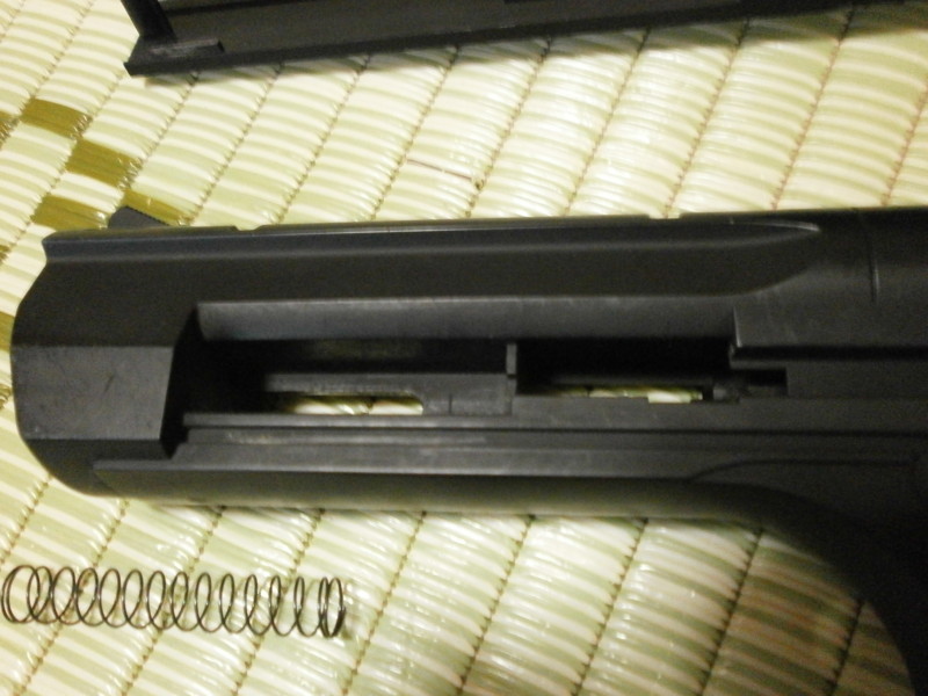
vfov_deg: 44.2
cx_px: 464
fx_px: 858
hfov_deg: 56.8
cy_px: 348
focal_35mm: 32
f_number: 3.1
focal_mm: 5.8
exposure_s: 1/15
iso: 800
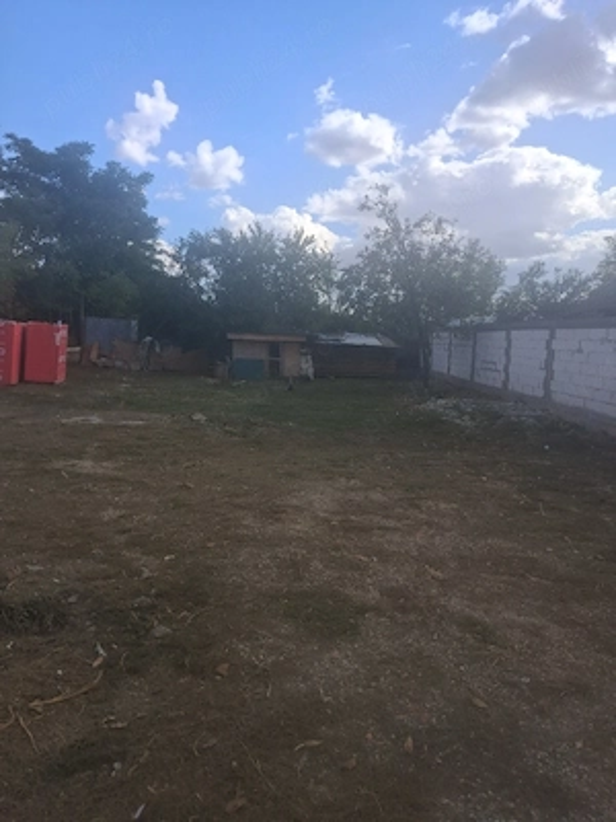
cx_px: 308
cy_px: 411
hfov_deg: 51.4
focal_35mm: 27
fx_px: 641
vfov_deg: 65.3
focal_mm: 4
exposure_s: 1/526
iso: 25
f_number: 1.8
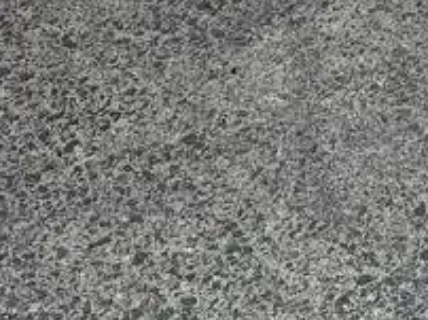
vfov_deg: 10.3
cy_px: -320
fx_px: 1630
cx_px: 549
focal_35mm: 132
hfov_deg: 14.4
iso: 25
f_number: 1.8
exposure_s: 1/583
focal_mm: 4.25
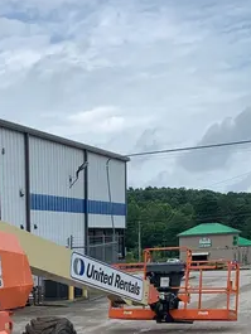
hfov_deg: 19.1
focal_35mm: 72
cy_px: 355
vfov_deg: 25.3
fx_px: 696
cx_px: -62
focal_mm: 4.25
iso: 25
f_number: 1.8
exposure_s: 1/1387
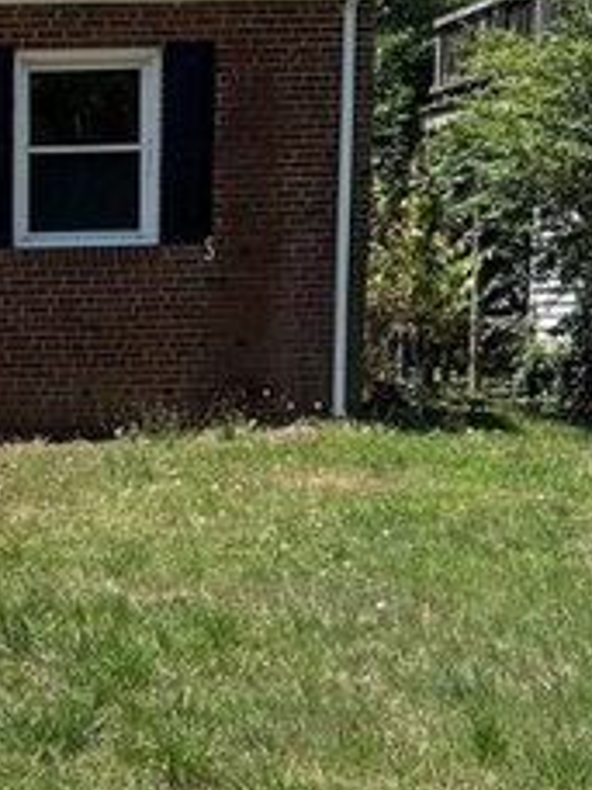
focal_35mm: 78
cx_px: -232
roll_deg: +0.7
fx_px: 1779
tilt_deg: -4.7
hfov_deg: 17.4
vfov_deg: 24.9
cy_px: 532
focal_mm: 5.7
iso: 50
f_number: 1.5
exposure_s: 1/3704
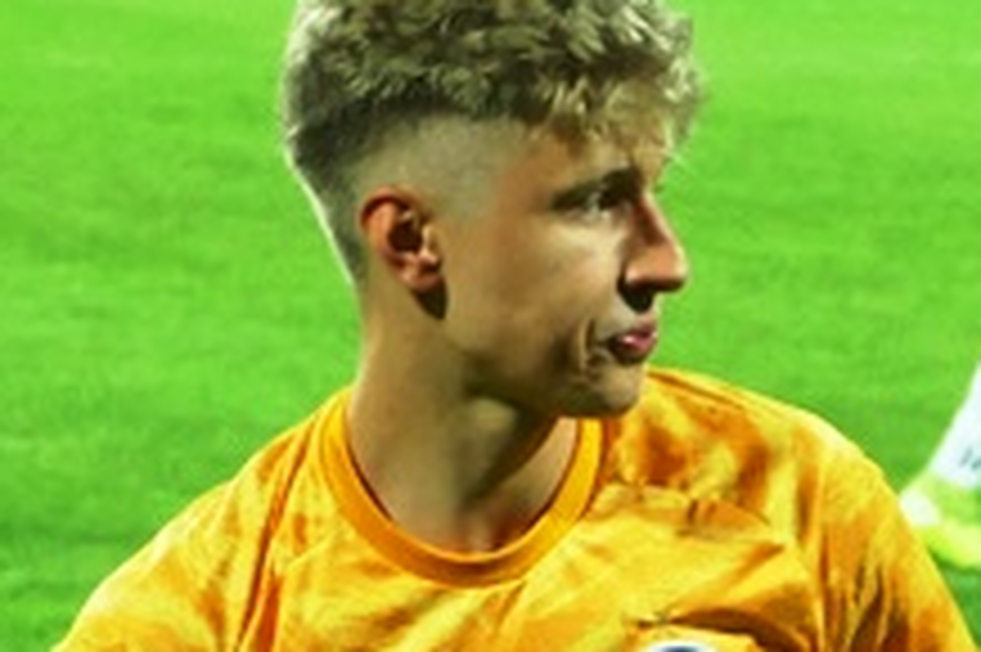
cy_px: 1036
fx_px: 15085
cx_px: 544
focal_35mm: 554
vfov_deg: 2.5
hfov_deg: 3.7
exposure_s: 1/250
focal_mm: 38.48
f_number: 3.9
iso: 1250
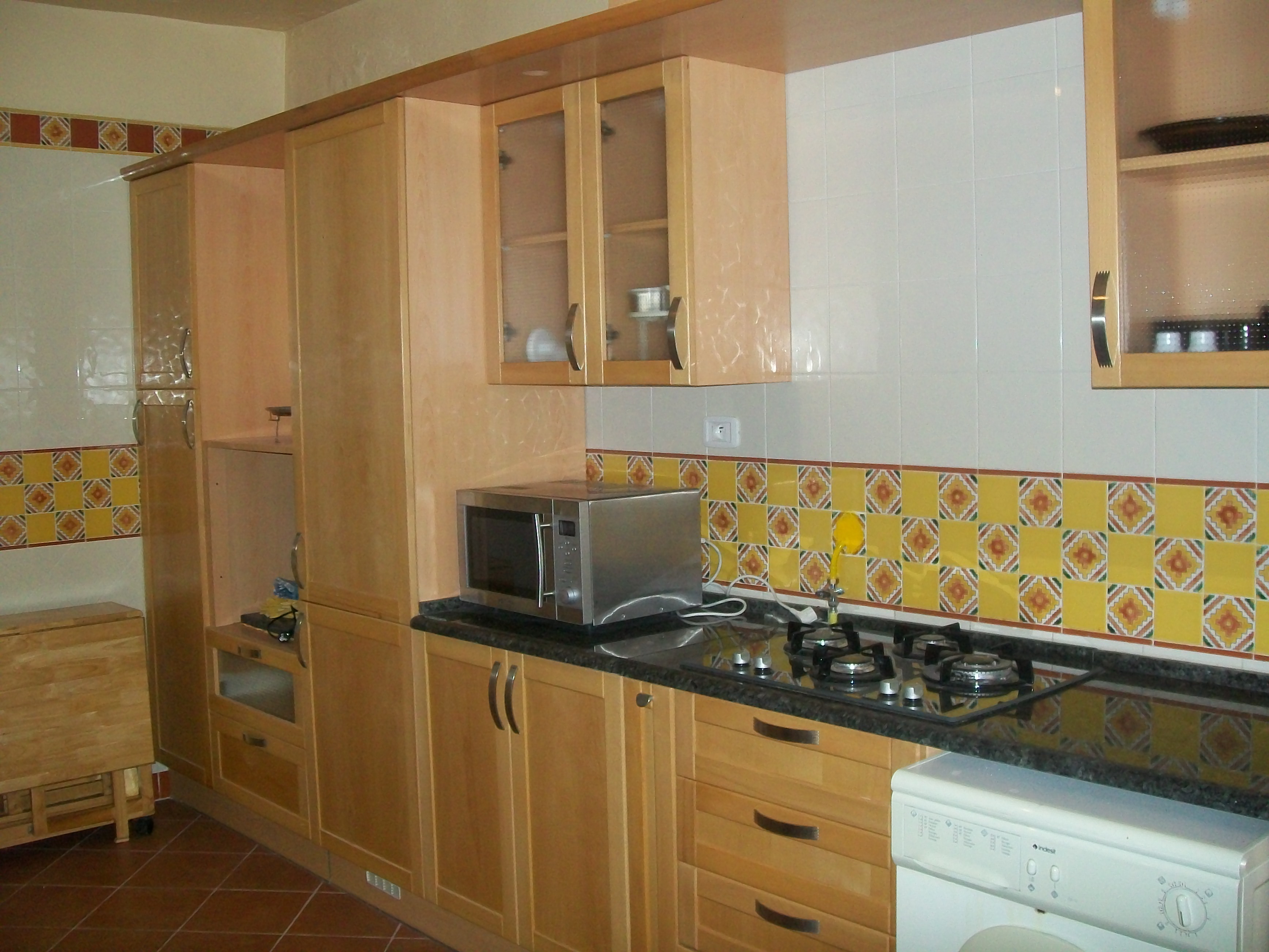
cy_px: 476
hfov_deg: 51.4
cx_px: 634
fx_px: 1320
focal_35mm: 36
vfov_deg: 39.7
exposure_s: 1/60
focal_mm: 6
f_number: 2.7
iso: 160
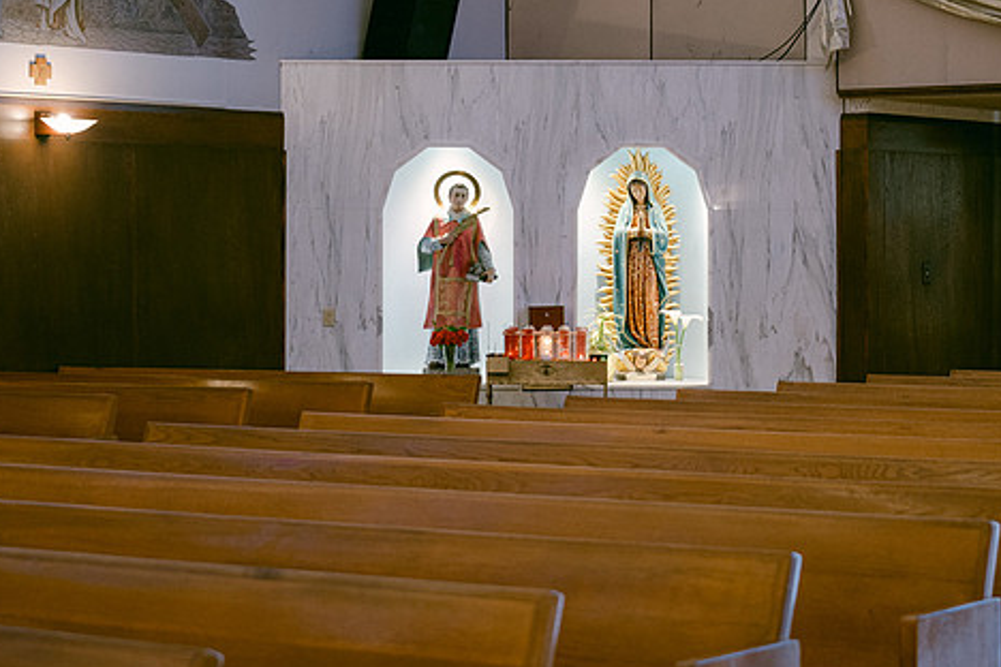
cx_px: 554
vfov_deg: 12.0
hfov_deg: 17.9
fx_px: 3170
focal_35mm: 114
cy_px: 305
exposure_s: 1/12
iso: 400
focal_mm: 61
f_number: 2.8
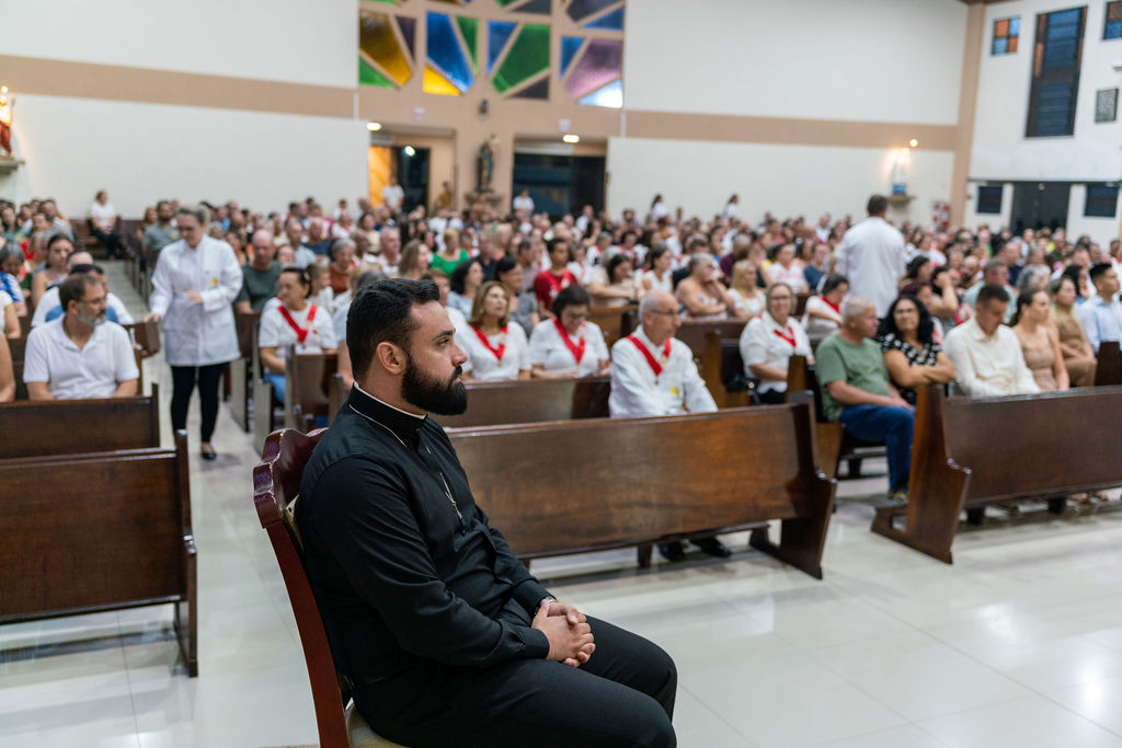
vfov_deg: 37.9
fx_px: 1091
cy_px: 374
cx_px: 561
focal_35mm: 35
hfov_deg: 54.4
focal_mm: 35
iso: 1600
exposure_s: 1/125
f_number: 2.8
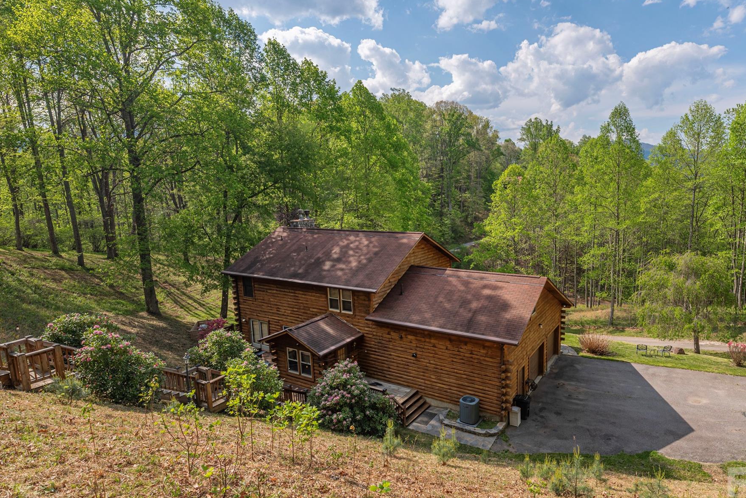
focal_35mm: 21
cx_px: 428
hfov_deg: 80.7
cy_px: 260
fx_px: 435
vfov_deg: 59.5
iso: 320
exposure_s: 1/1600
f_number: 8
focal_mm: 18
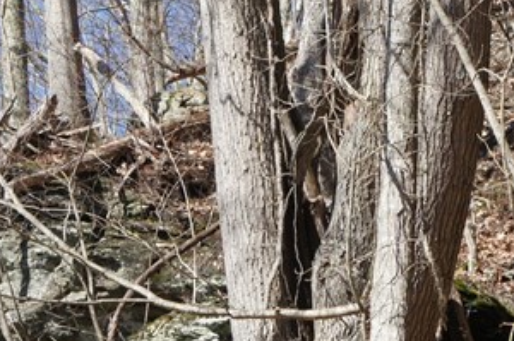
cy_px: 255
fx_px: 3877
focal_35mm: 272
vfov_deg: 5.0
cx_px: 619
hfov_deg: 7.5
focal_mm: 50
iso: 200
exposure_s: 1/200
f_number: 8
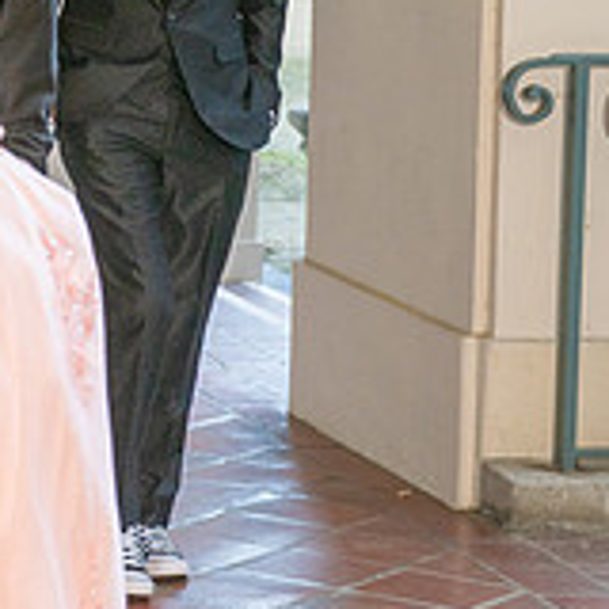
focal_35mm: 211
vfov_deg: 8.3
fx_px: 4200
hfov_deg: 8.0
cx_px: -516
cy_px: 79
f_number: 4.5
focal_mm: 58
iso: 320
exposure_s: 1/160
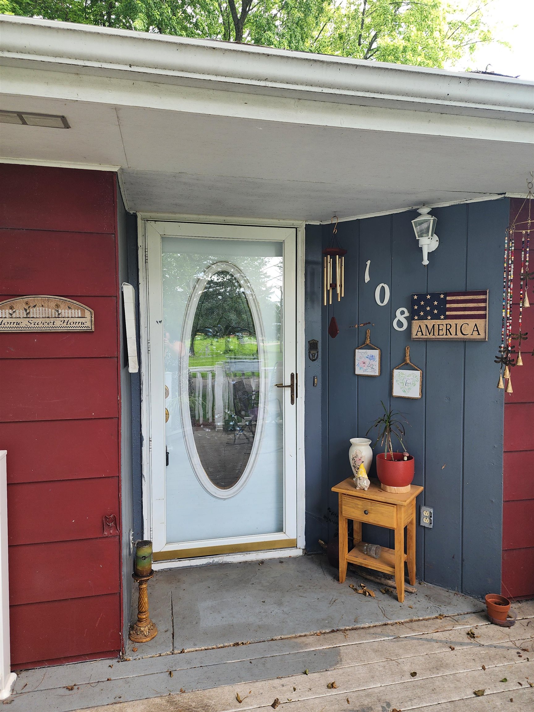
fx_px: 473
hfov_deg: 58.9
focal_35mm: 23
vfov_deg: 73.9
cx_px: 267
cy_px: 356
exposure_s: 1/180
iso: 100
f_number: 1.8
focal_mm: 6.4
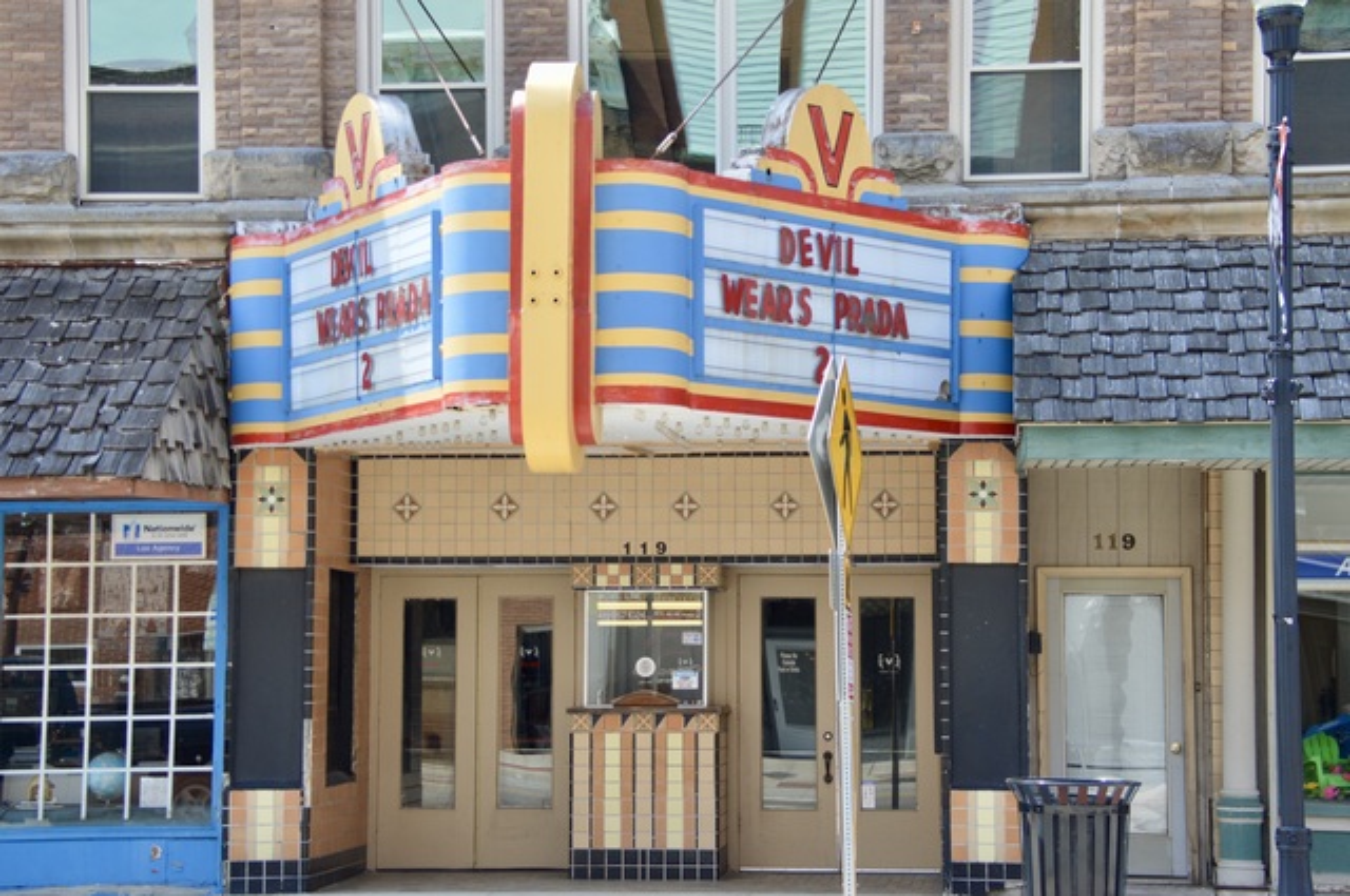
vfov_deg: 17.4
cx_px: 675
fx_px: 2921
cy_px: 448
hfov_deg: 26.0
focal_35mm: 78
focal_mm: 52
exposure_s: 1/125
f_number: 5.6
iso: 110
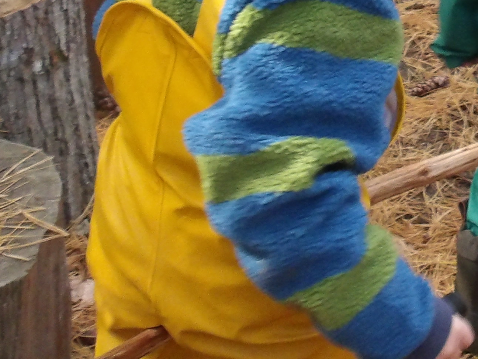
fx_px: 1326
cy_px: -111
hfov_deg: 19.6
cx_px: 520
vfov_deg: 14.7
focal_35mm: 96
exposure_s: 1/60
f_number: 10.4
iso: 632
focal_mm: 4.9
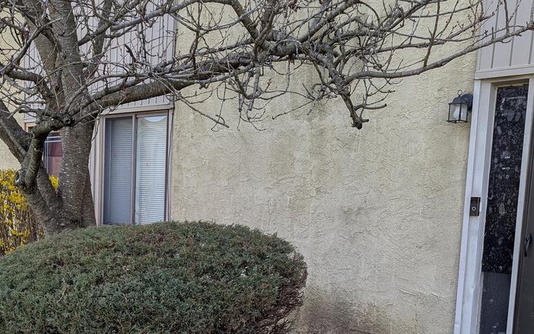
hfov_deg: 41.8
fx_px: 699
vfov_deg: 26.1
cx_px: 264
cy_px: 290
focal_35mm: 48
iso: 20
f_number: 1.85
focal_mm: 6.81
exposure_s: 1/328
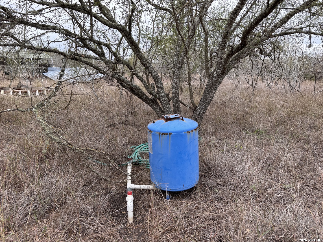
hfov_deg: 67.3
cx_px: 162
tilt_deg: -12.5
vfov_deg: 53.1
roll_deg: -0.6
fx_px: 243
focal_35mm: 26
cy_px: 121
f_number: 1.6
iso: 50
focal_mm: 5.96
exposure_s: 1/824
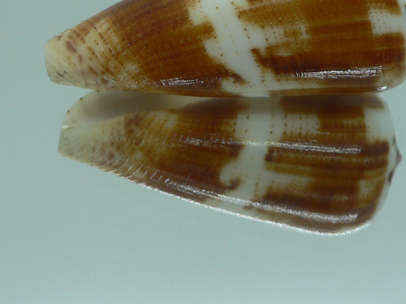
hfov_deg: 29.8
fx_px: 762
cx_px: 240
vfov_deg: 22.2
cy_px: 45
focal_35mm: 65
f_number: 2.8
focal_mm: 4.6
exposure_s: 1/60
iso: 80
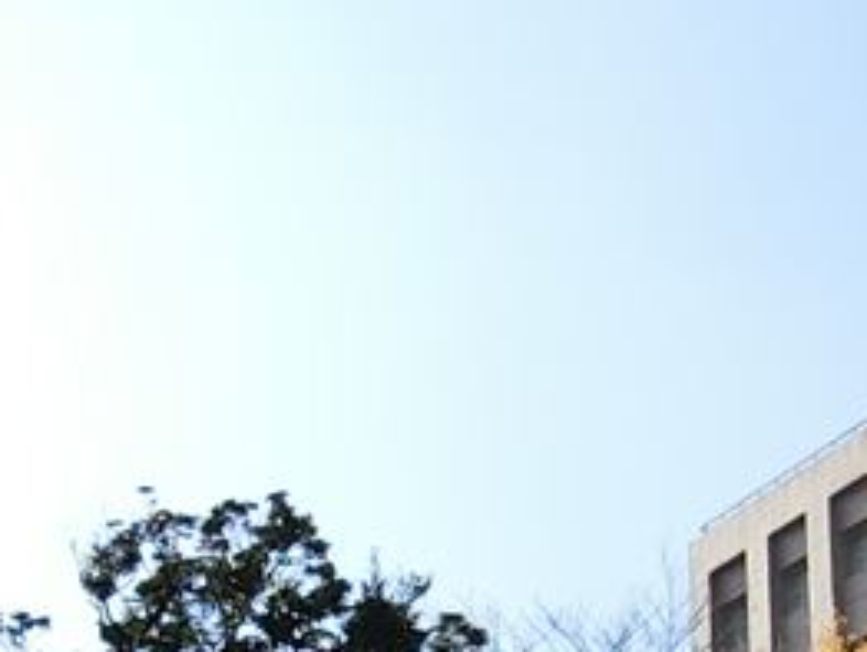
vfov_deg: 12.1
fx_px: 2908
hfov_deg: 16.9
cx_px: 503
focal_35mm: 116
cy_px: 1052
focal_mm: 4.06
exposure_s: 1/250
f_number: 6.9
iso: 80
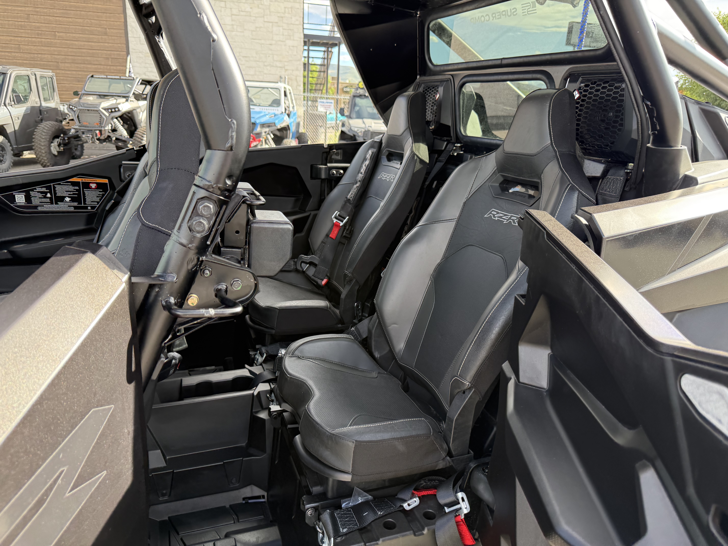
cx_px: 364
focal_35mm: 24
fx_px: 505
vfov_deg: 56.8
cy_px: 273
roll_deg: -0.8
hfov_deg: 71.6
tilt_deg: -18.8
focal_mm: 6.76
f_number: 1.78
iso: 100
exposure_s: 1/289
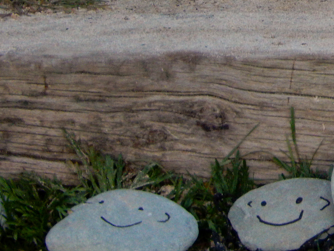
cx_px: 382
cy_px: -49
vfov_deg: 4.3
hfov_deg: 5.8
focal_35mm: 341
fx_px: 3291
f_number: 5.6
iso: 125
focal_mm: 24.1
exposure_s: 1/13
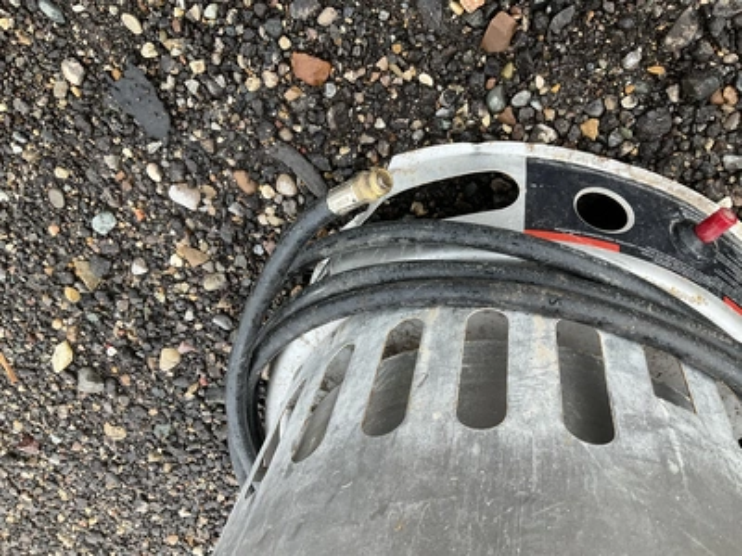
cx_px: 371
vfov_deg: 48.2
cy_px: 278
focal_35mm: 29
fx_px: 622
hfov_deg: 61.7
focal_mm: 3
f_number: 1.8
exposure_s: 1/123
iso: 16
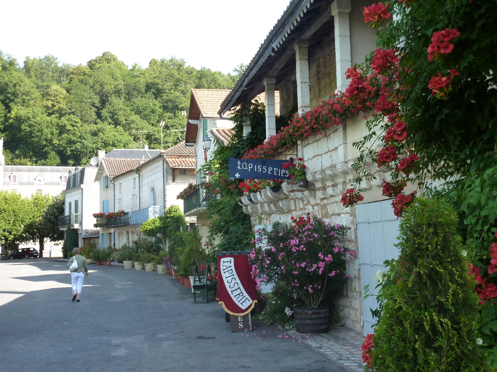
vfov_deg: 36.0
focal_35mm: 40
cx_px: 248
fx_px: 574
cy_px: 186
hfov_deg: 46.8
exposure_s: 1/125
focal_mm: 6.5
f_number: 4
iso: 125
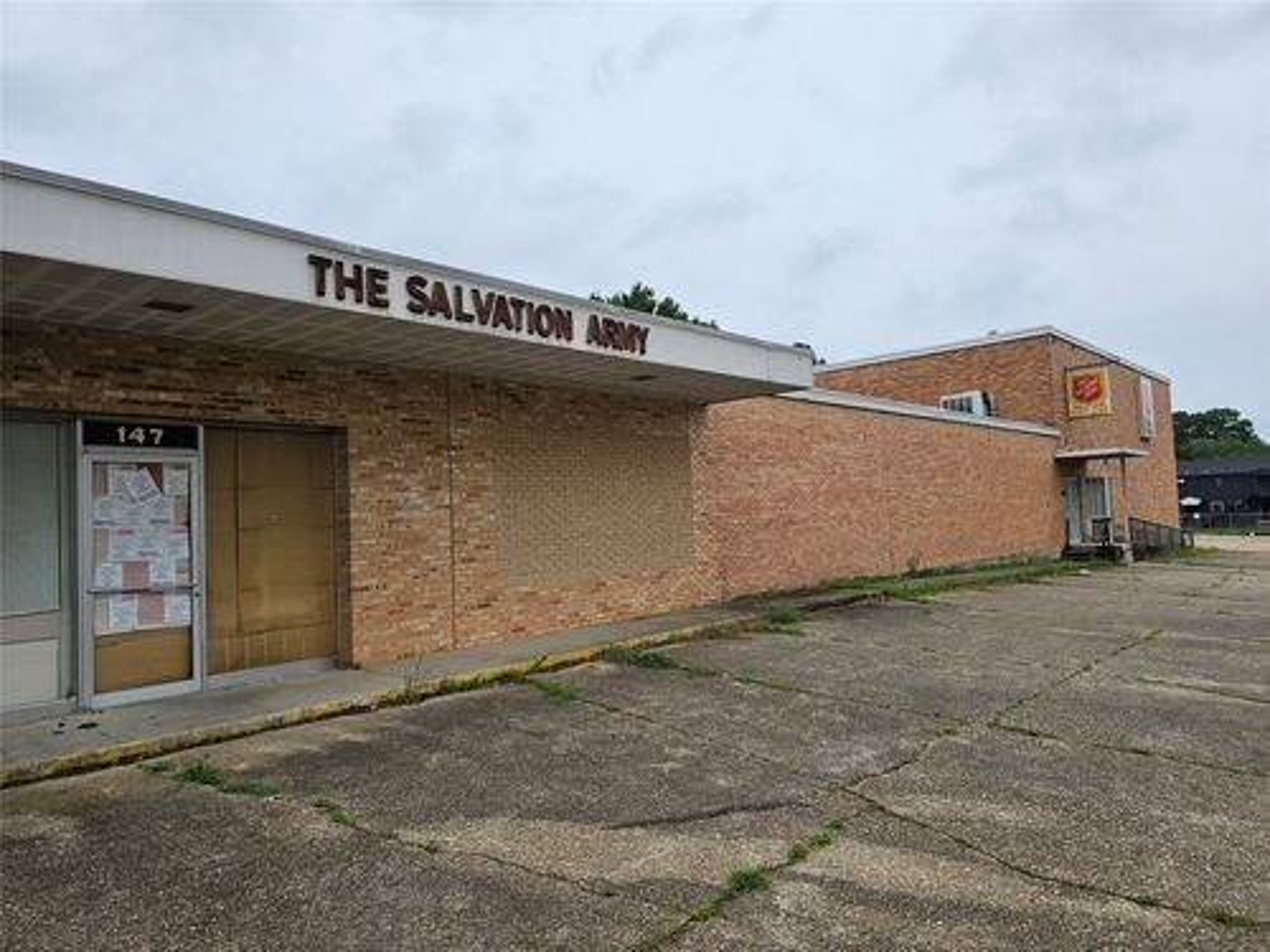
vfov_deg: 58.9
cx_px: 635
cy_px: 476
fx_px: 844
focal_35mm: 23
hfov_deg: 73.9
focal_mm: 6.3
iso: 25
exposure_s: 1/180
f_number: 1.7
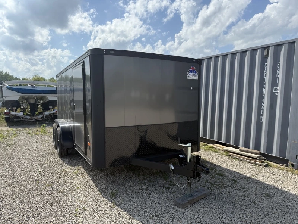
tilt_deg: -3.0
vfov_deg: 56.8
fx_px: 207
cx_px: 149
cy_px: 112
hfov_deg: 71.6
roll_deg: +1.4
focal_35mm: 24
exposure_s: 1/5714
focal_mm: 6.76
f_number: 1.78
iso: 80
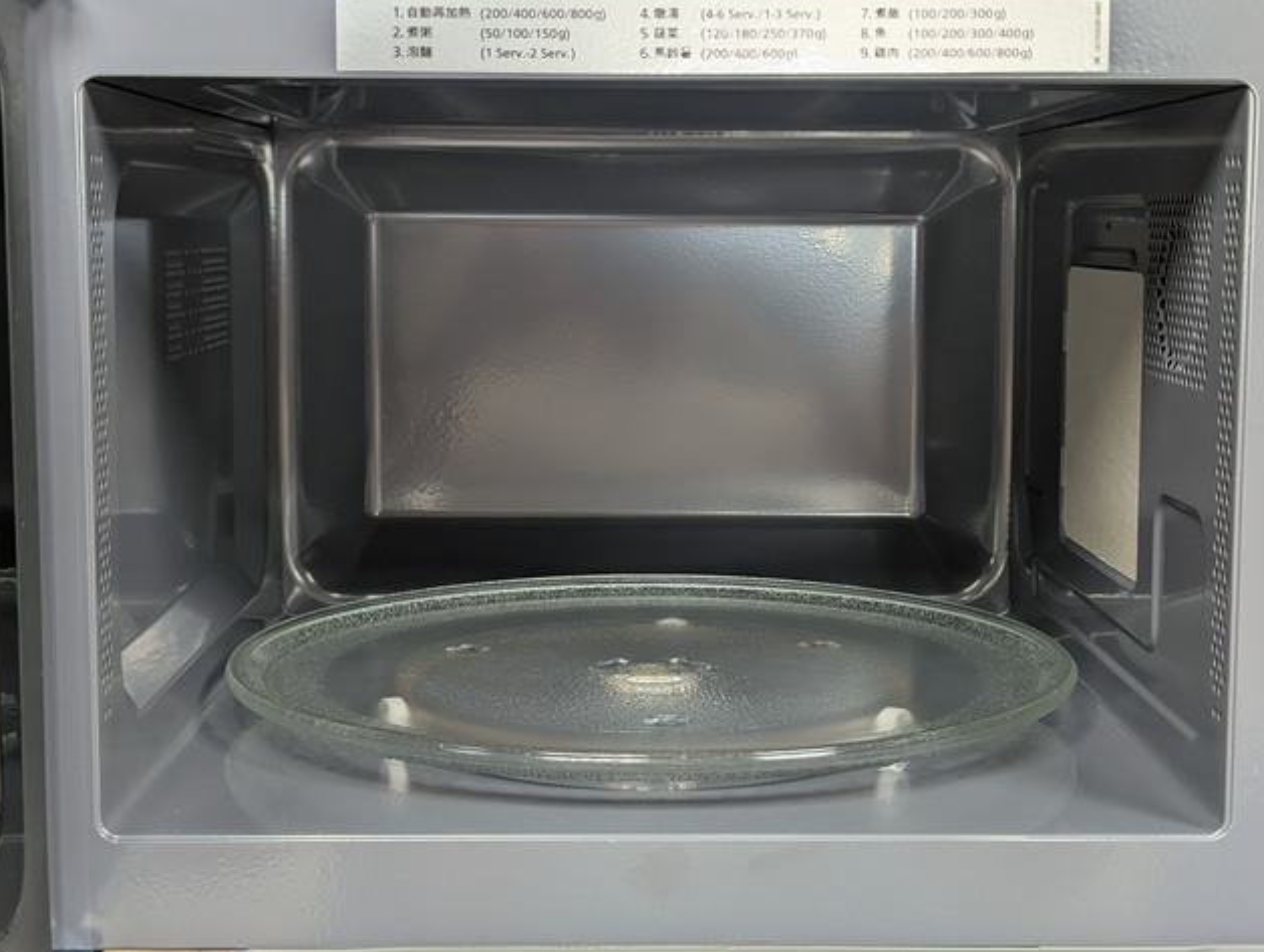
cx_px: 652
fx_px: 2011
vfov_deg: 26.6
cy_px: 433
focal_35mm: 55
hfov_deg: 34.9
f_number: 1.85
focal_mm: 6.81
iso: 52
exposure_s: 1/60
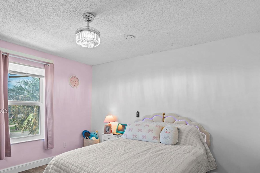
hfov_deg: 78.4
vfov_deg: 56.3
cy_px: 111
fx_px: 159
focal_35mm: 22
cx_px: 117
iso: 250
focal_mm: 16
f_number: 8
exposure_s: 1/8
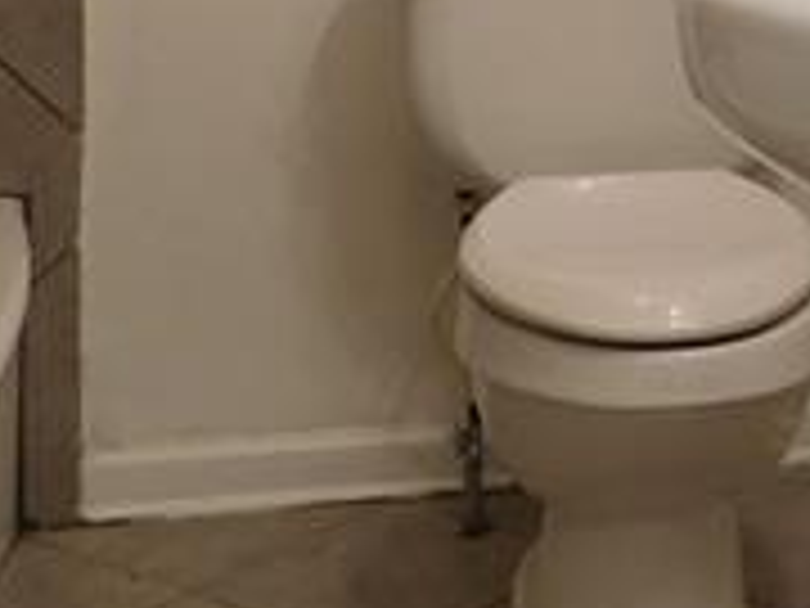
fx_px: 1919
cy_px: -189
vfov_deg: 16.9
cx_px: 994
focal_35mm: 82
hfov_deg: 21.9
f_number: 3
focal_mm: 4
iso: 125
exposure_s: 1/30
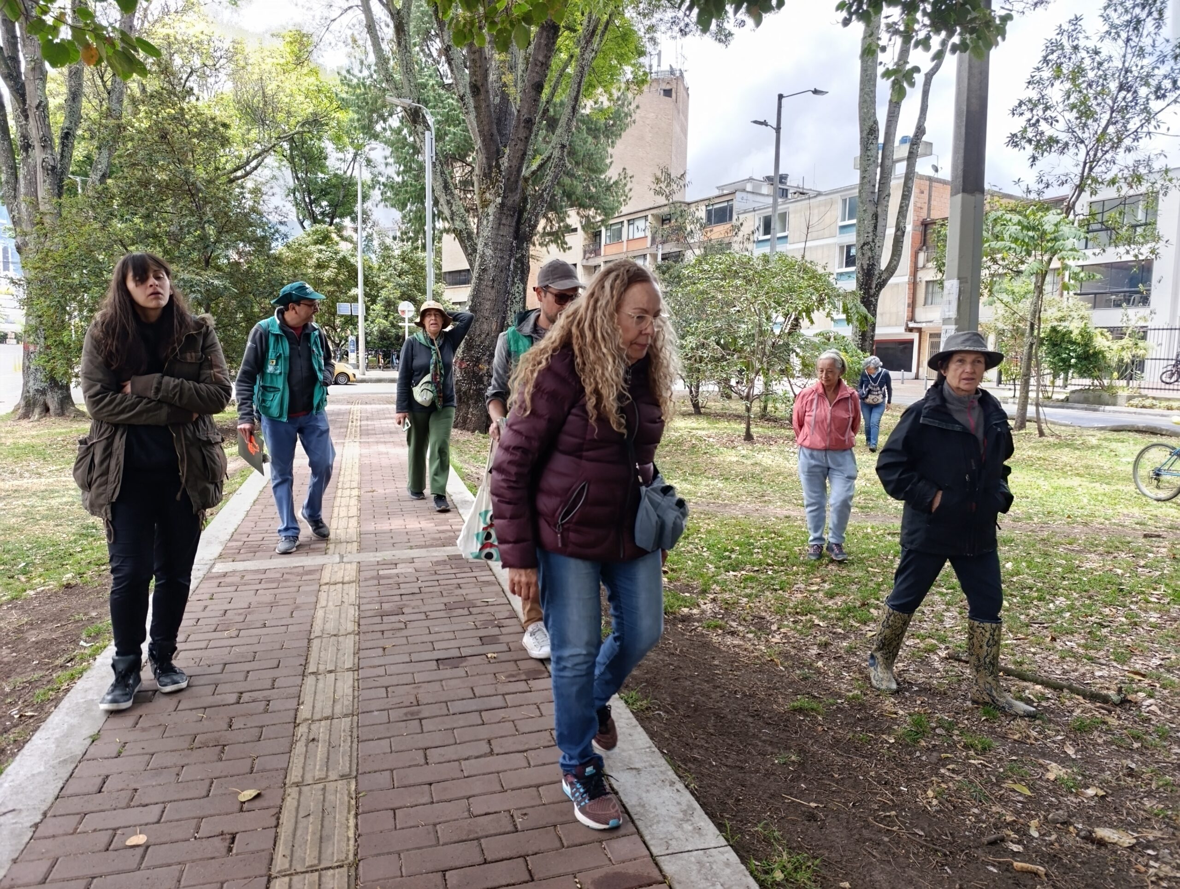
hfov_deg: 73.8
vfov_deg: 59.0
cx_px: 590
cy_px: 444
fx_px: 785
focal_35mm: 23
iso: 100
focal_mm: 6.14
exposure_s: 1/120
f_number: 1.6
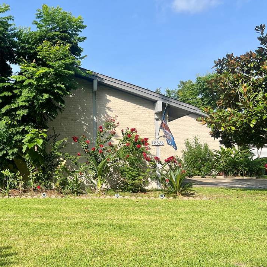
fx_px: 358
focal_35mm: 41
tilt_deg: +2.0
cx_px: 34
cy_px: 143
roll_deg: +0.8
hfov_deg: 38.5
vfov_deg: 40.9
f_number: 1.5
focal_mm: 5.7
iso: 50
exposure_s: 1/2632
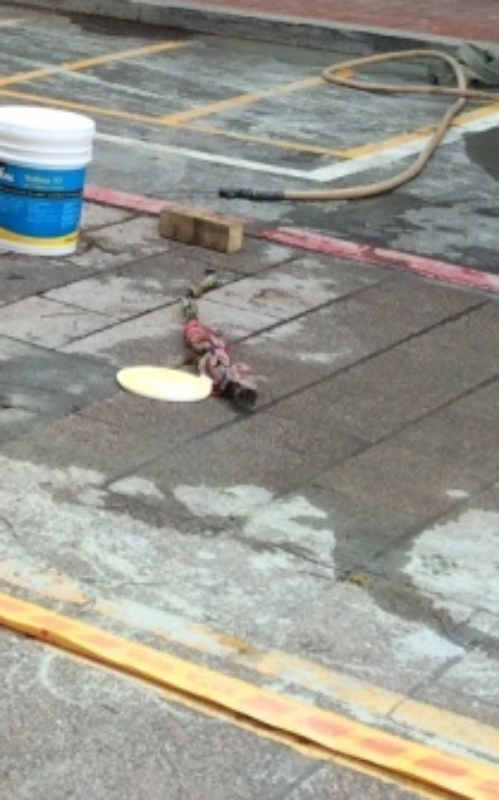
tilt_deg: -11.0
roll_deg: -1.2
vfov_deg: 21.2
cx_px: -494
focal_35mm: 94
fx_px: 2048
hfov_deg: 12.3
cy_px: -41
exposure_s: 1/348
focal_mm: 4.15
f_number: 2.2
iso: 32
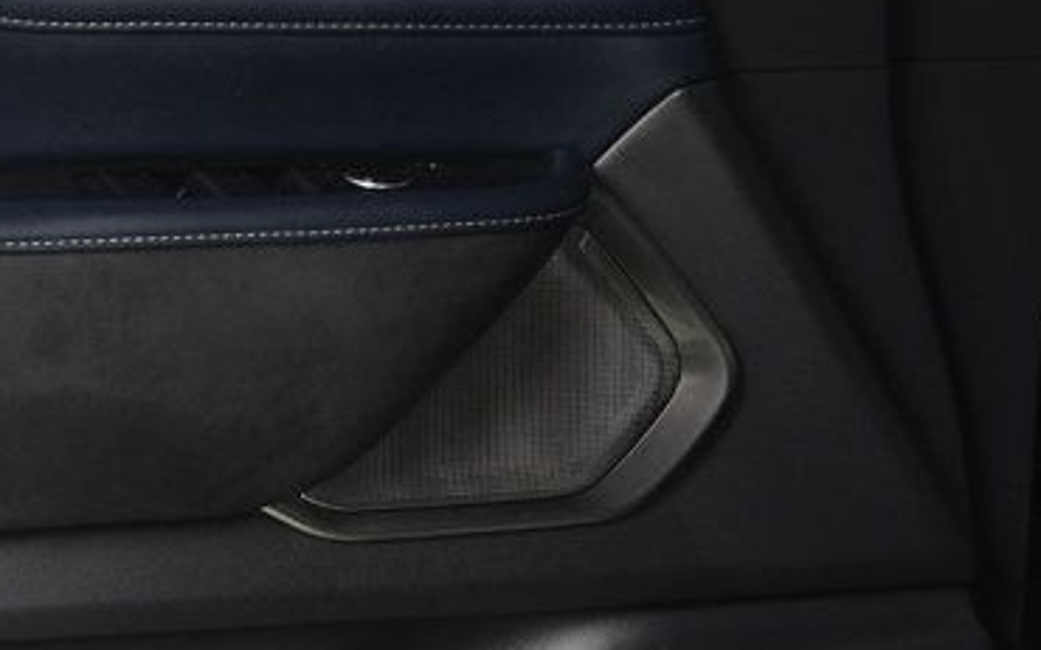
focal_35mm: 96
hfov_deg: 20.9
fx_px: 2723
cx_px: -25
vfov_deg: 13.5
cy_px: 515
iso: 100
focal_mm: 23
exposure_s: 1/160
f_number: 4.5
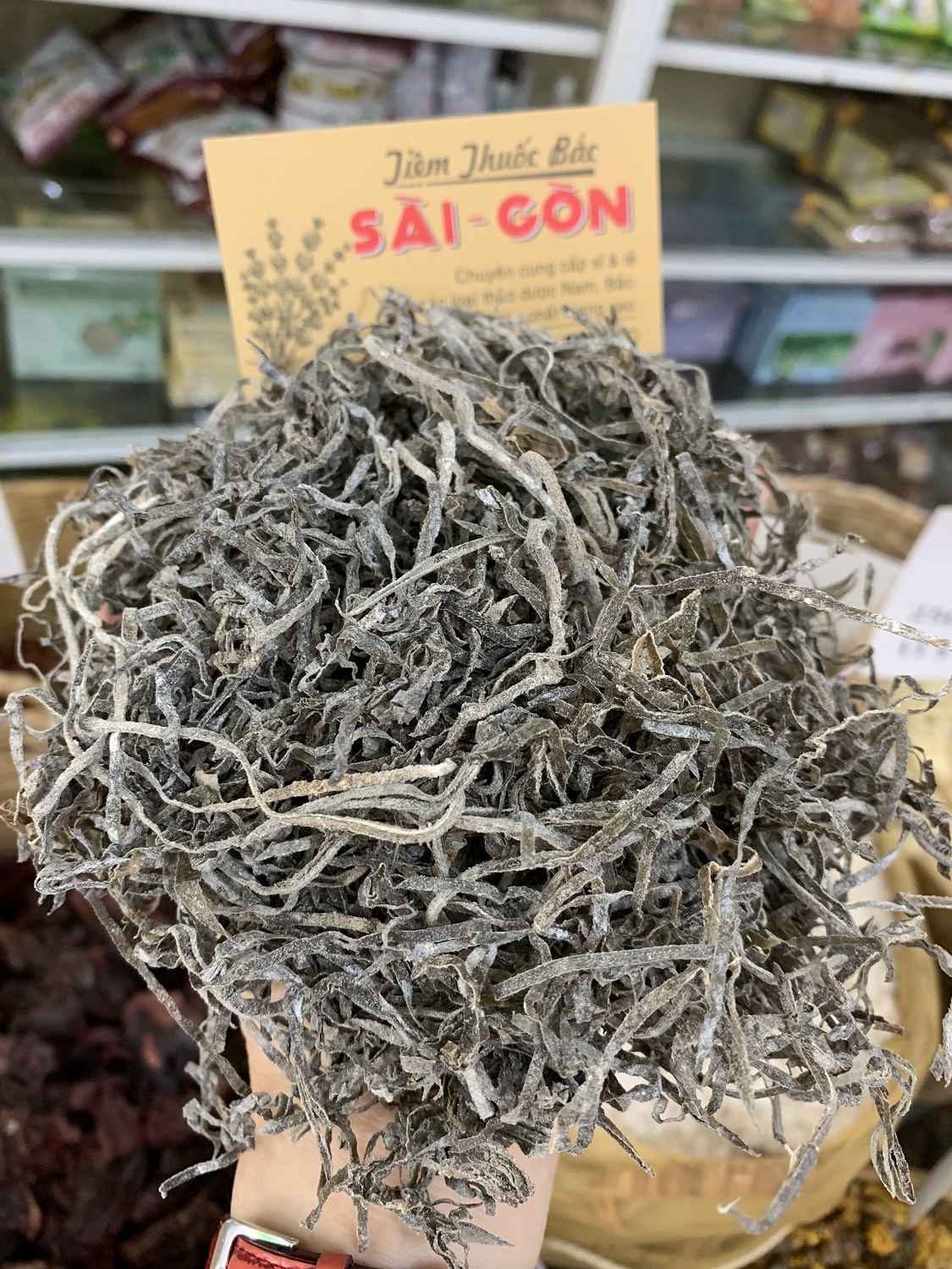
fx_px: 953
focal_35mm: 26
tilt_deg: -44.7
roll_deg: -16.1
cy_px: 634
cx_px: 476
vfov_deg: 67.3
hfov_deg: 53.1
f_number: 1.8
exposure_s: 1/50
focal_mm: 4.25
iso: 200
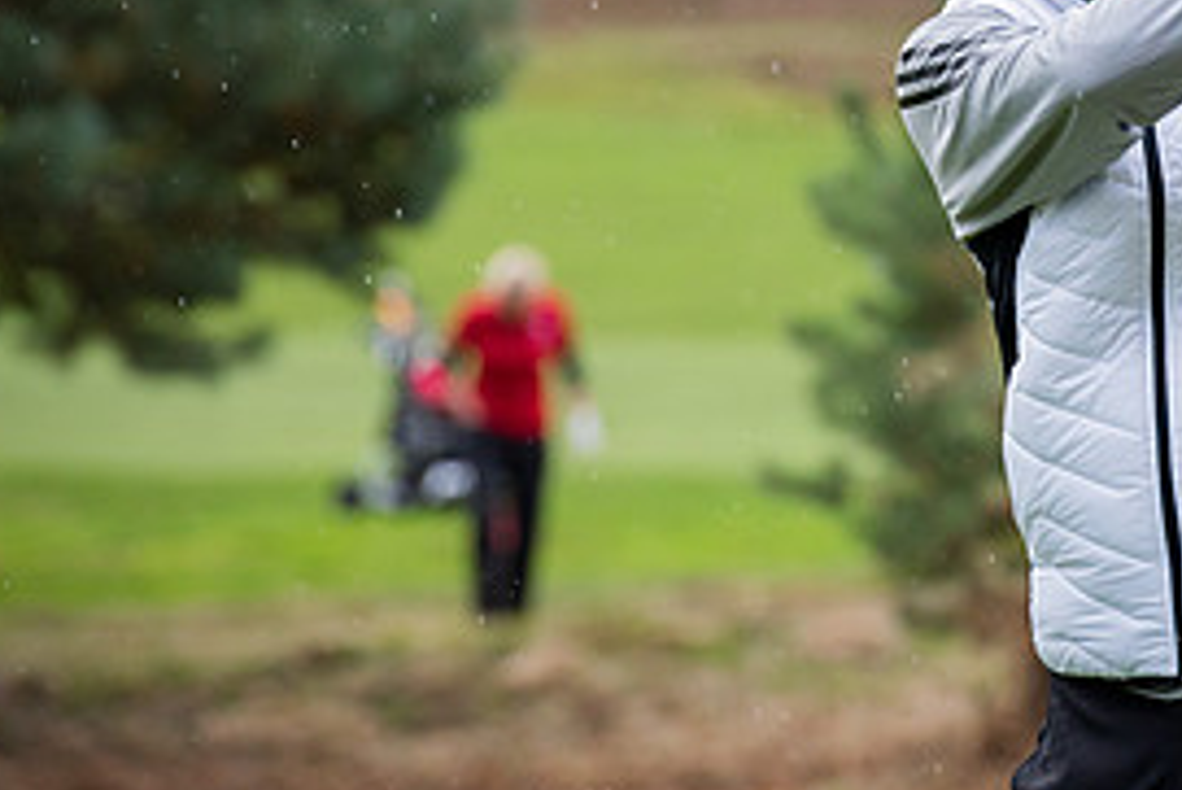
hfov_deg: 4.8
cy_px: -20
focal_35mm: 428
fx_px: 14060
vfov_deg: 3.2
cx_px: 990
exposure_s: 1/1250
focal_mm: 200
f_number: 5
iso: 800
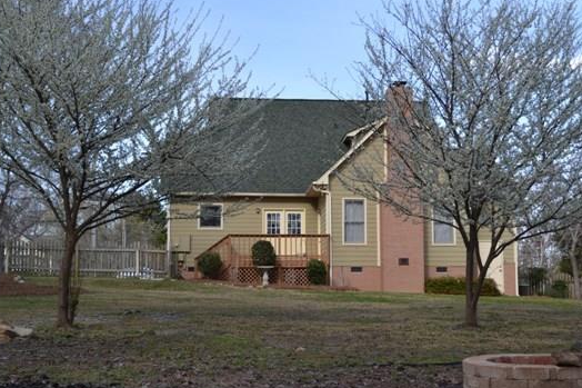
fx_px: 889
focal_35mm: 55
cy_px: 212
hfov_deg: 36.2
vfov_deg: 24.6
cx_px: 320
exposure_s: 1/160
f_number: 6.3
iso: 100
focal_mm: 30
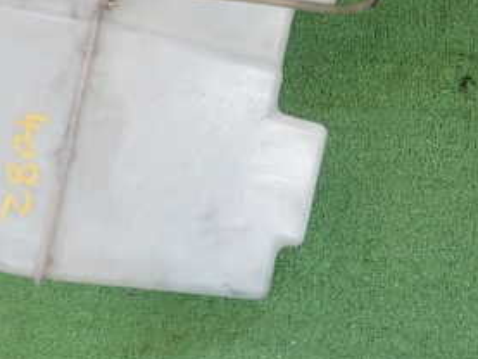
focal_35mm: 65
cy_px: 54
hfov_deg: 29.8
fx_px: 898
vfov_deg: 22.2
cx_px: 267
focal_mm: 5.5
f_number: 2.3
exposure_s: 1/125
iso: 640
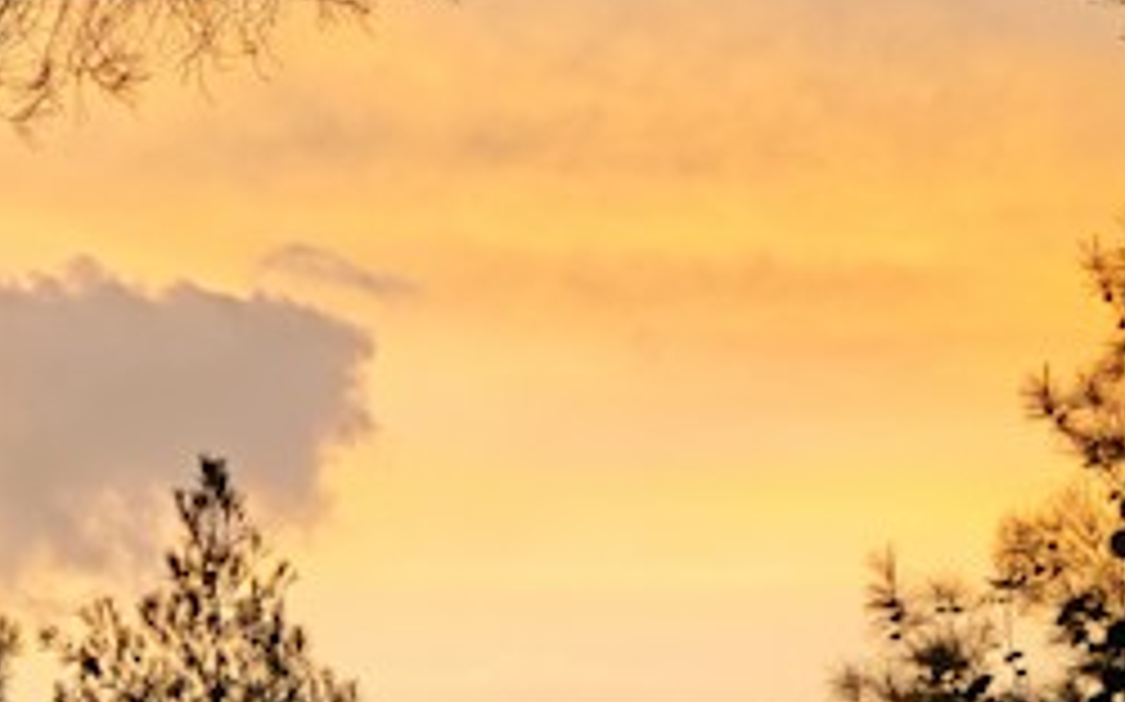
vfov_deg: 2.2
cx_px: 720
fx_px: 18143
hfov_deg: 3.6
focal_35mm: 592
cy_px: 855
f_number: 2.6
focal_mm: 25.1
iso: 200
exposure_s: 1/100
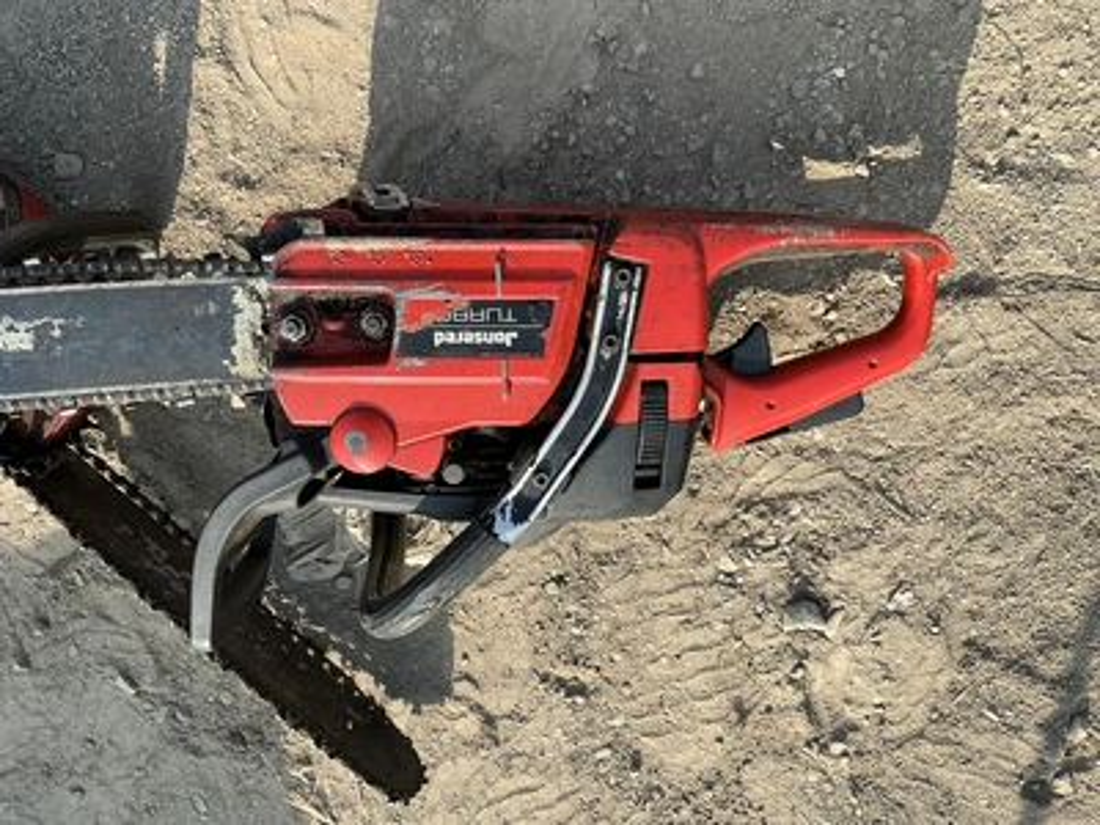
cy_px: 412
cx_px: 550
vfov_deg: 49.7
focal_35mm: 28
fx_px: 890
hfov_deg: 63.4
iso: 25
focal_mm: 3
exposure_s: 1/642
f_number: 1.8
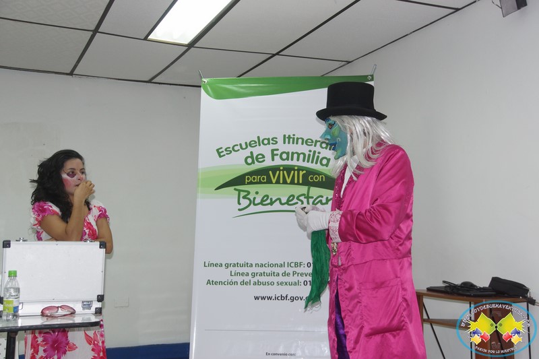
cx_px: 270
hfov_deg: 46.4
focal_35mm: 42
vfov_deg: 31.9
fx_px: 629
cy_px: 180
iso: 400
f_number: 4
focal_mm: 28
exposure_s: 1/125
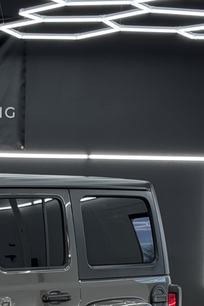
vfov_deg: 13.6
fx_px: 1276
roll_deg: -0.9
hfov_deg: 8.8
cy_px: 271
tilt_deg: -4.8
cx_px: -147
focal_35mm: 150
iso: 100
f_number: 1.78
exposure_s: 1/120
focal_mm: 6.76
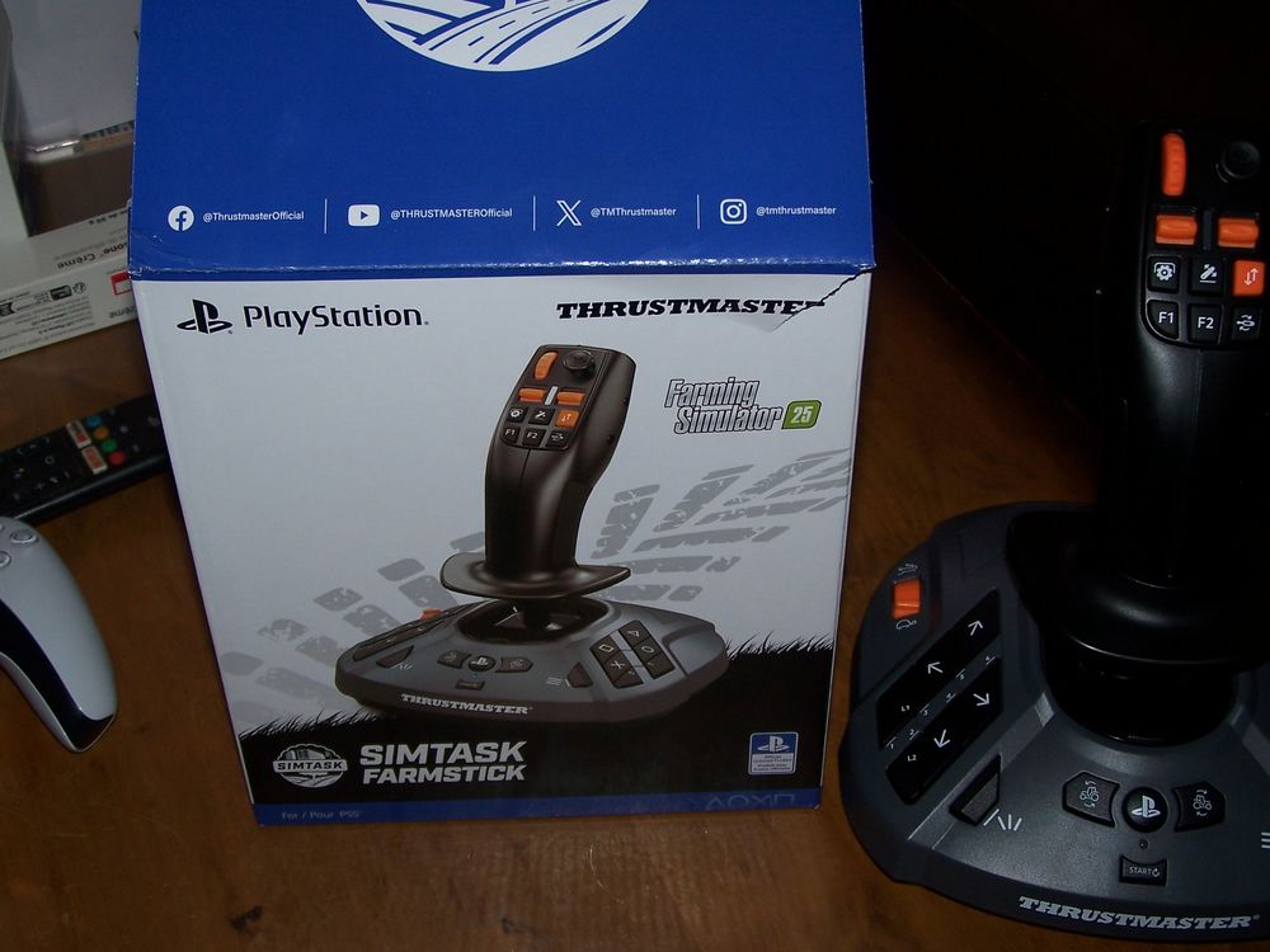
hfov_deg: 37.5
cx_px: 635
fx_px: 1871
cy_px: 476
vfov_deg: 28.6
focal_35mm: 51
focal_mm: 8.5
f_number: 3
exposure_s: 1/60
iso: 80
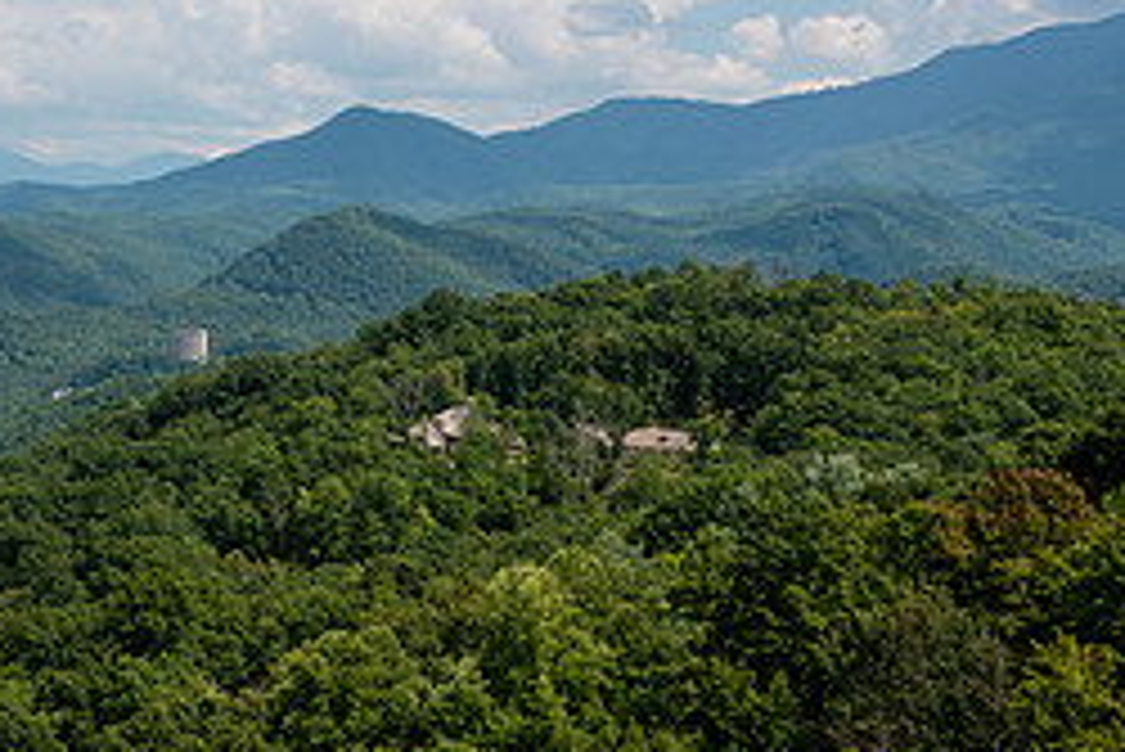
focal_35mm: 65
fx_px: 2032
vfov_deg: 20.9
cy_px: 317
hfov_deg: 28.4
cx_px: -86
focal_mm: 28
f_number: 8
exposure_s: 1/320
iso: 100
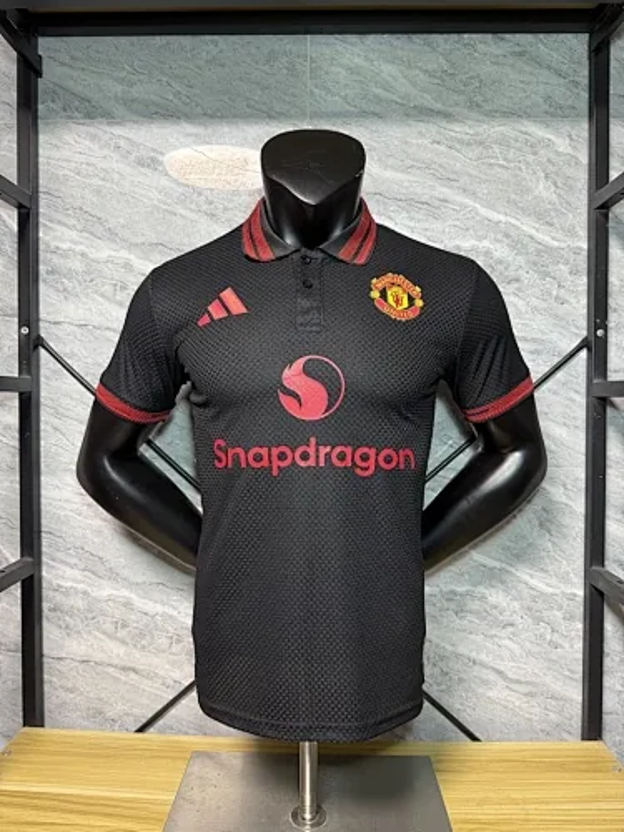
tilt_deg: -1.5
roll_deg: -0.8
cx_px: 312
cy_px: 416
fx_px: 577
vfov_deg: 71.6
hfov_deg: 56.8
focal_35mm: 24
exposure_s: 1/50
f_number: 1.78
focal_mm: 6.76
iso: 250
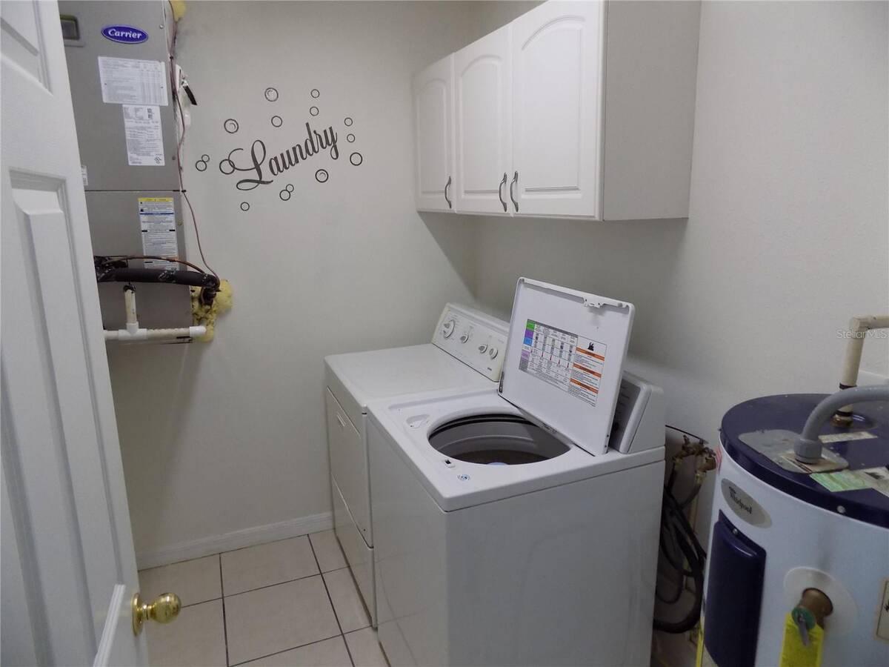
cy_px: 334
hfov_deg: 73.9
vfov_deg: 58.9
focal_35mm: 23
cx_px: 444
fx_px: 591
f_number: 3.1
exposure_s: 1/30
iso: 220
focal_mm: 4
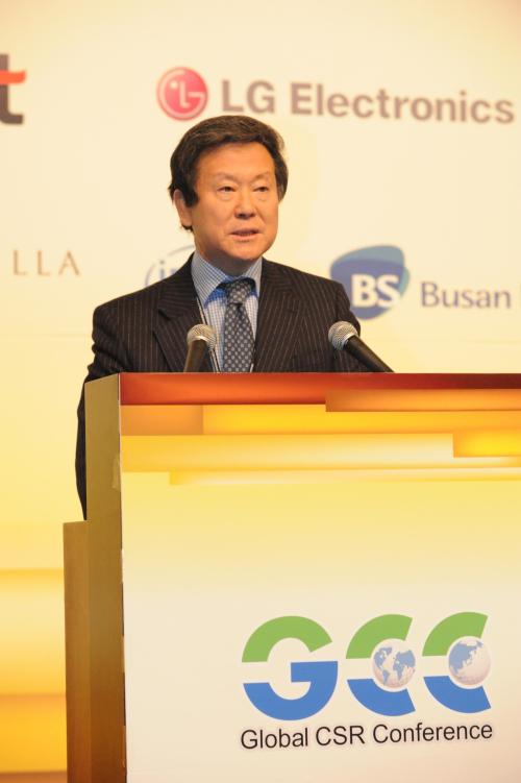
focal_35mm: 130
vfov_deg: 15.8
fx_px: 2824
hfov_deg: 10.5
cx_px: 260
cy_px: 392
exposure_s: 1/250
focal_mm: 130
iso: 6400
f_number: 5.6
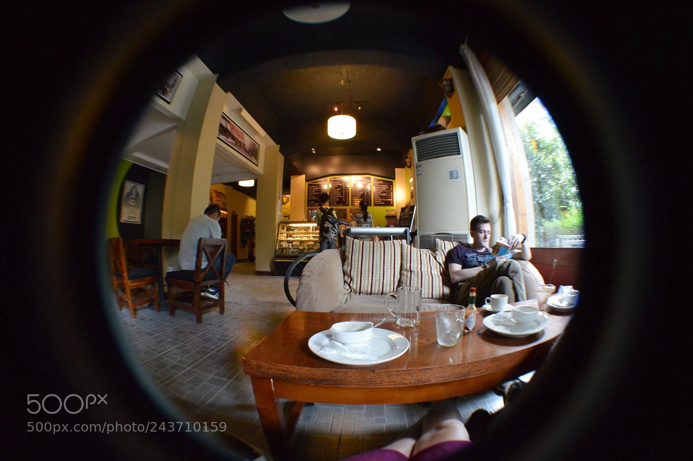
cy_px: 230
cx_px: 346
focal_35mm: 27
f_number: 4.5
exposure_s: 1/30
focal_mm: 18
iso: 1800
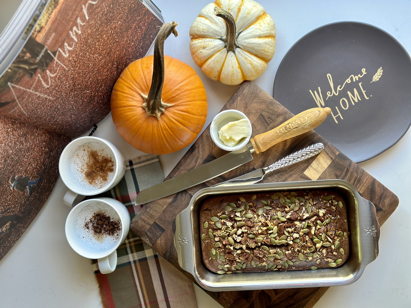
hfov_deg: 39.7
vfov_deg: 30.3
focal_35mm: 48
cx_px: 206
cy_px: 154
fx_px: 570
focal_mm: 6.86
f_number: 1.78
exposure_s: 1/60
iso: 160
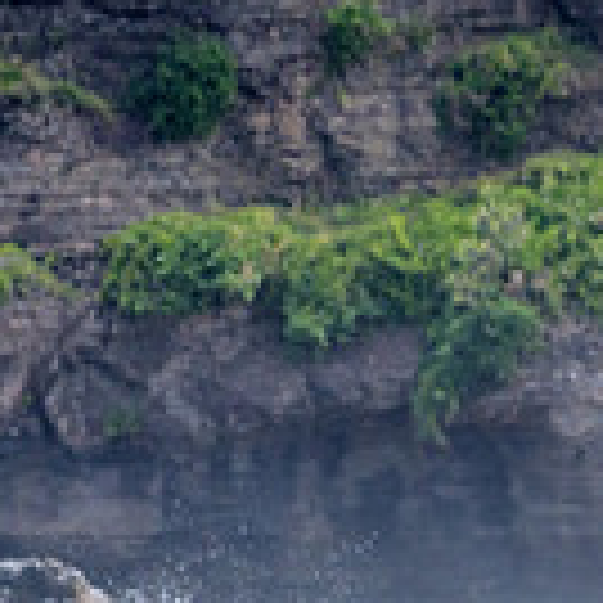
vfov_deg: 1.3
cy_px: 871
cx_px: 1328
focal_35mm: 1357
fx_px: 26744
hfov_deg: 1.3
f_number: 5.6
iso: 250
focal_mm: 300
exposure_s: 1/2000
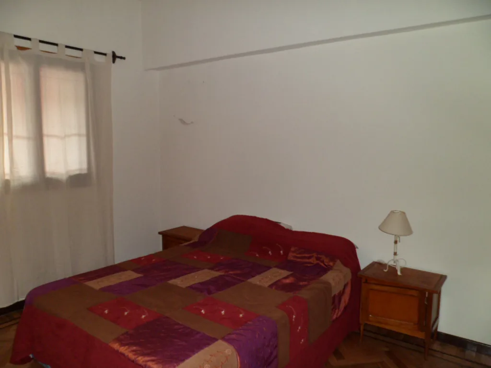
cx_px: 246
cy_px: 184
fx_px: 369
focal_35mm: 26
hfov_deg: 67.3
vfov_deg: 53.1
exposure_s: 1/45
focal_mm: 4.9
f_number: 3.3
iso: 120
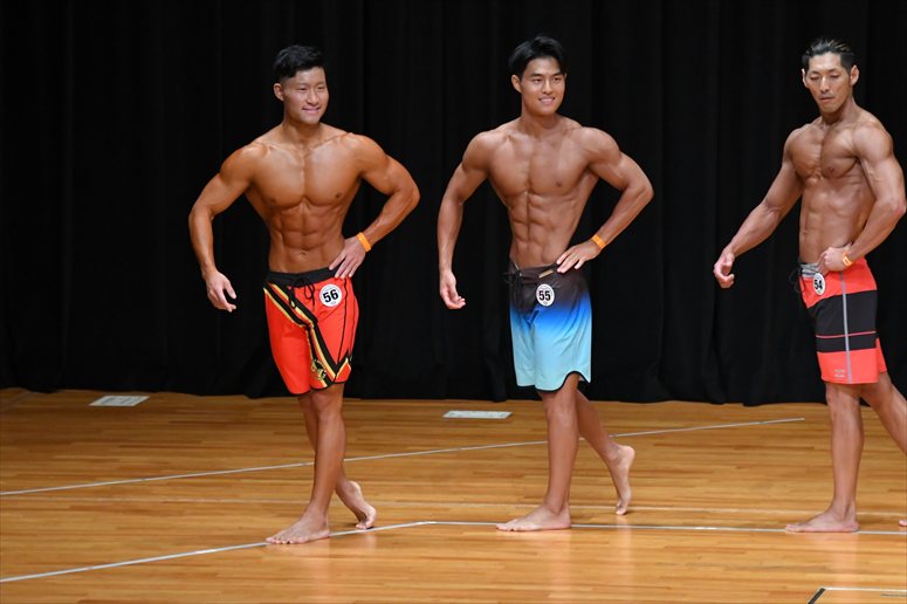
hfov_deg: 7.6
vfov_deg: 5.1
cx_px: 454
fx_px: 6799
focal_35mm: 270
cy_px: 302
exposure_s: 1/400
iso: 4000
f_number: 5.6
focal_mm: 180
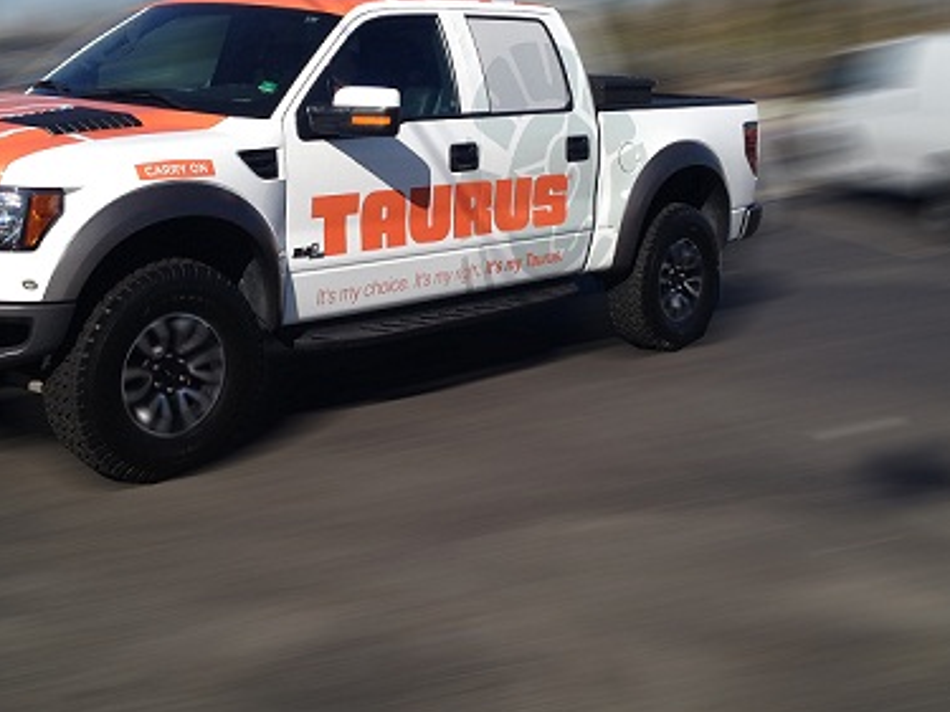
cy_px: 218
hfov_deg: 34.3
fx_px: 1536
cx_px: 431
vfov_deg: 25.9
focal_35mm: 56
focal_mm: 4.28
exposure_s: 1/2208
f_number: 2.4
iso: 50
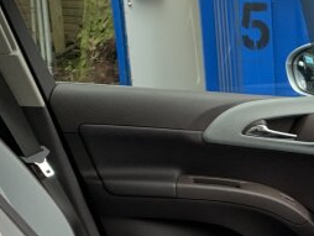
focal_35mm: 92
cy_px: 345
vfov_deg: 15.0
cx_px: 413
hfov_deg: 19.6
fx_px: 835
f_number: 1.8
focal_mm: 4.25
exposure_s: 1/121
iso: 40
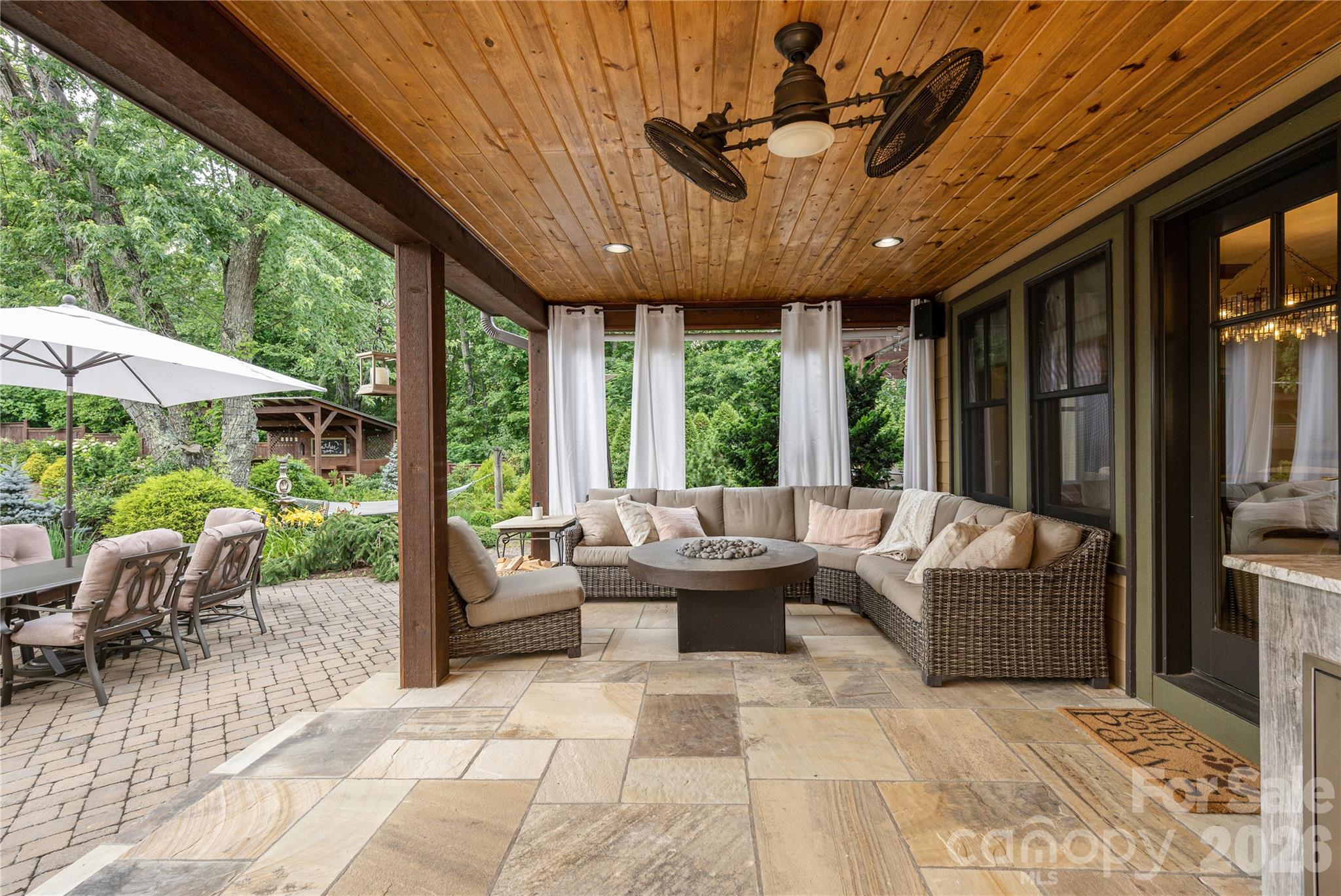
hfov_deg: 96.7
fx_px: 596
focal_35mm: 16
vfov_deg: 73.8
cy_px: 448
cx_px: 670
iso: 320
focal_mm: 16
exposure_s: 1/60
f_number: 7.1
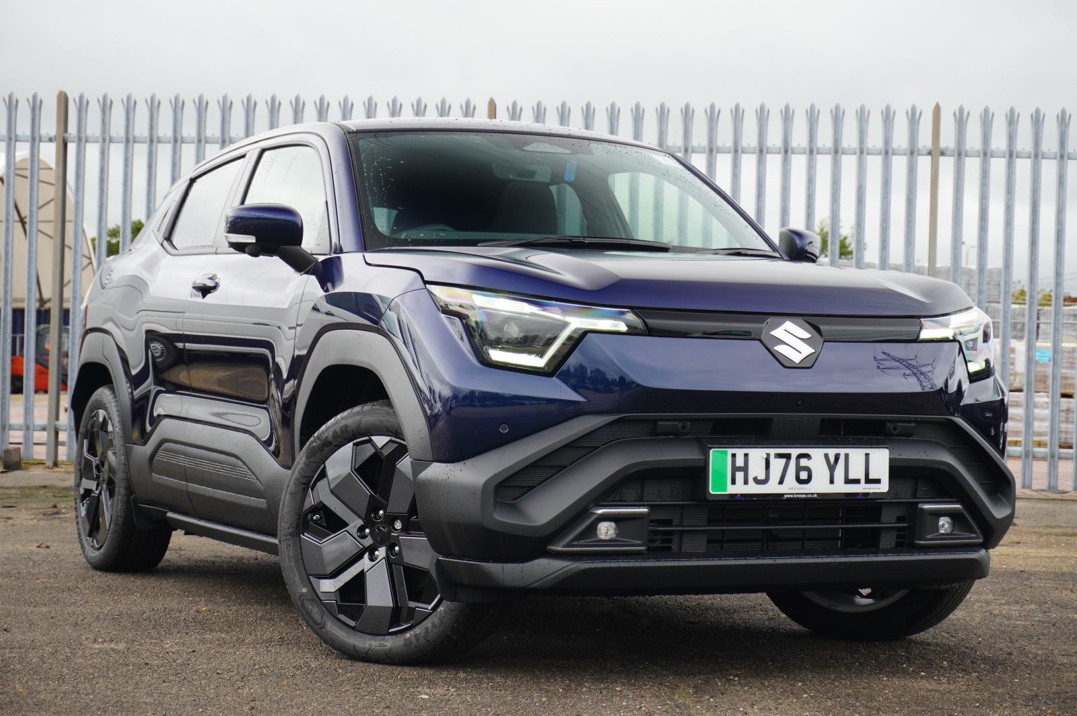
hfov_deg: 27.0
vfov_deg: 18.2
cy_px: 358
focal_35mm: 75
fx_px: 2242
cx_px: 538
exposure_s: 1/90
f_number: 5.6
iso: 250
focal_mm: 50
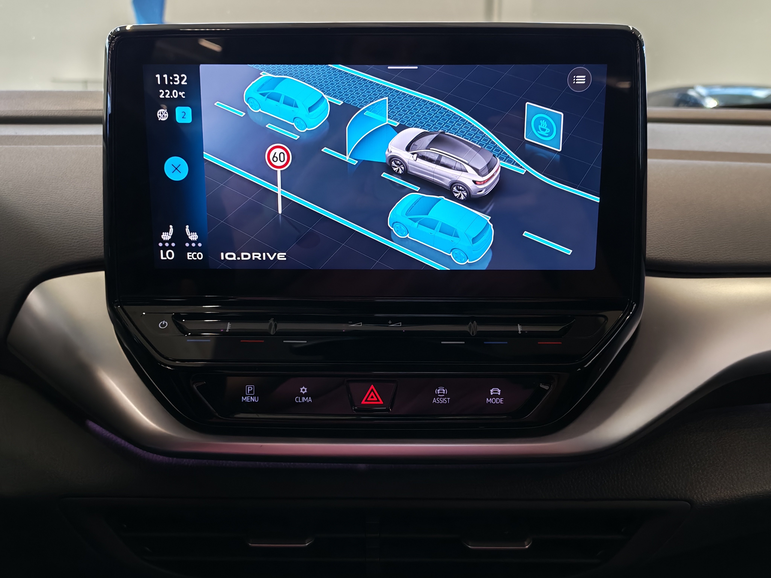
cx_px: 386
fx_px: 735
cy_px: 289
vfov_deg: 42.9
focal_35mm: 33
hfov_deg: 55.4
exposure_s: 1/100
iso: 320
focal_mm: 6.12
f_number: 1.9
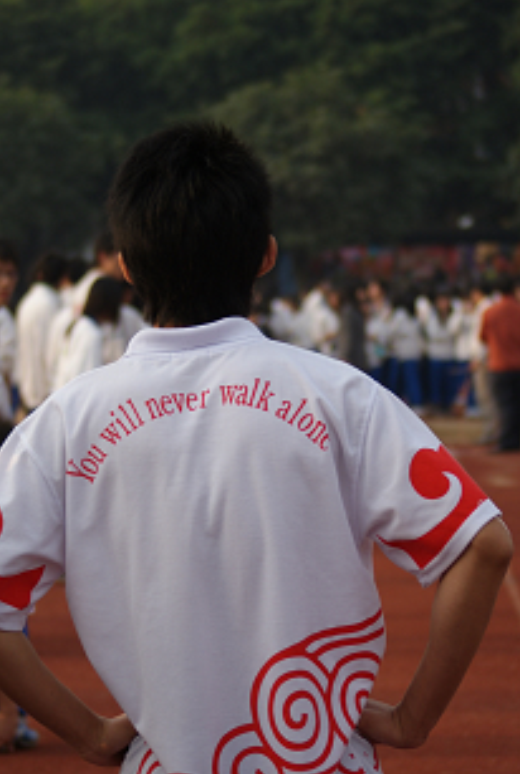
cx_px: 220
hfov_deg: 9.4
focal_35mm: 147
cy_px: 461
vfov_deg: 14.0
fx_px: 3163
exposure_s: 1/320
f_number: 5
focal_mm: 75
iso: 100
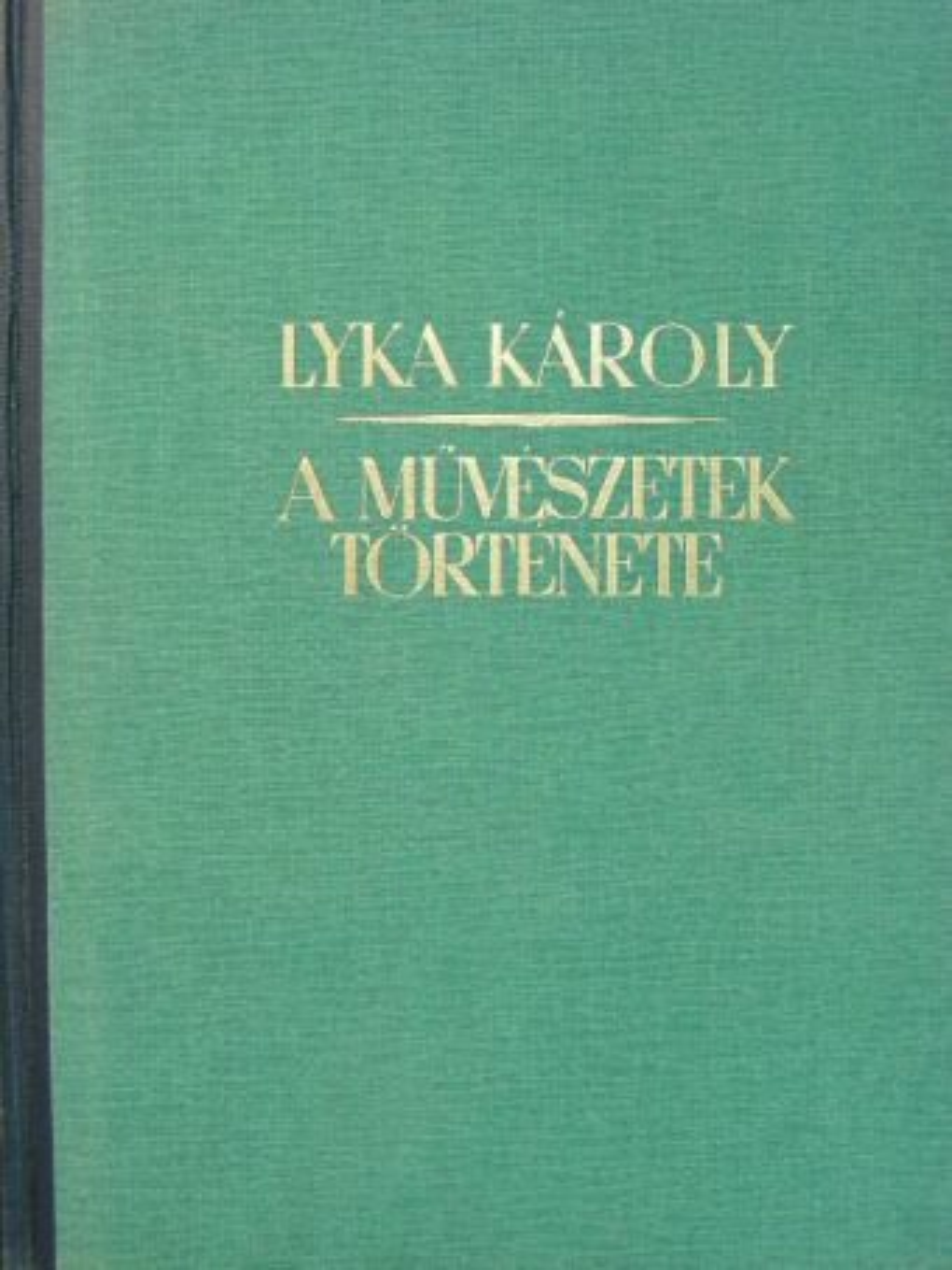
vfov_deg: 33.2
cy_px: 635
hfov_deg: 25.2
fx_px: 2126
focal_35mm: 58
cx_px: 476
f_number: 3.5
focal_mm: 9.7
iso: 200
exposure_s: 1/23.8
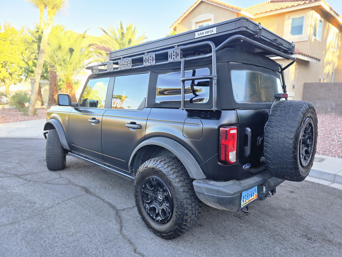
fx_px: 227
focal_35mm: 23
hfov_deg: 73.9
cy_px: 128
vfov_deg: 58.9
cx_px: 171
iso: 40
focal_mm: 6.3
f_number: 1.7
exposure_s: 1/120
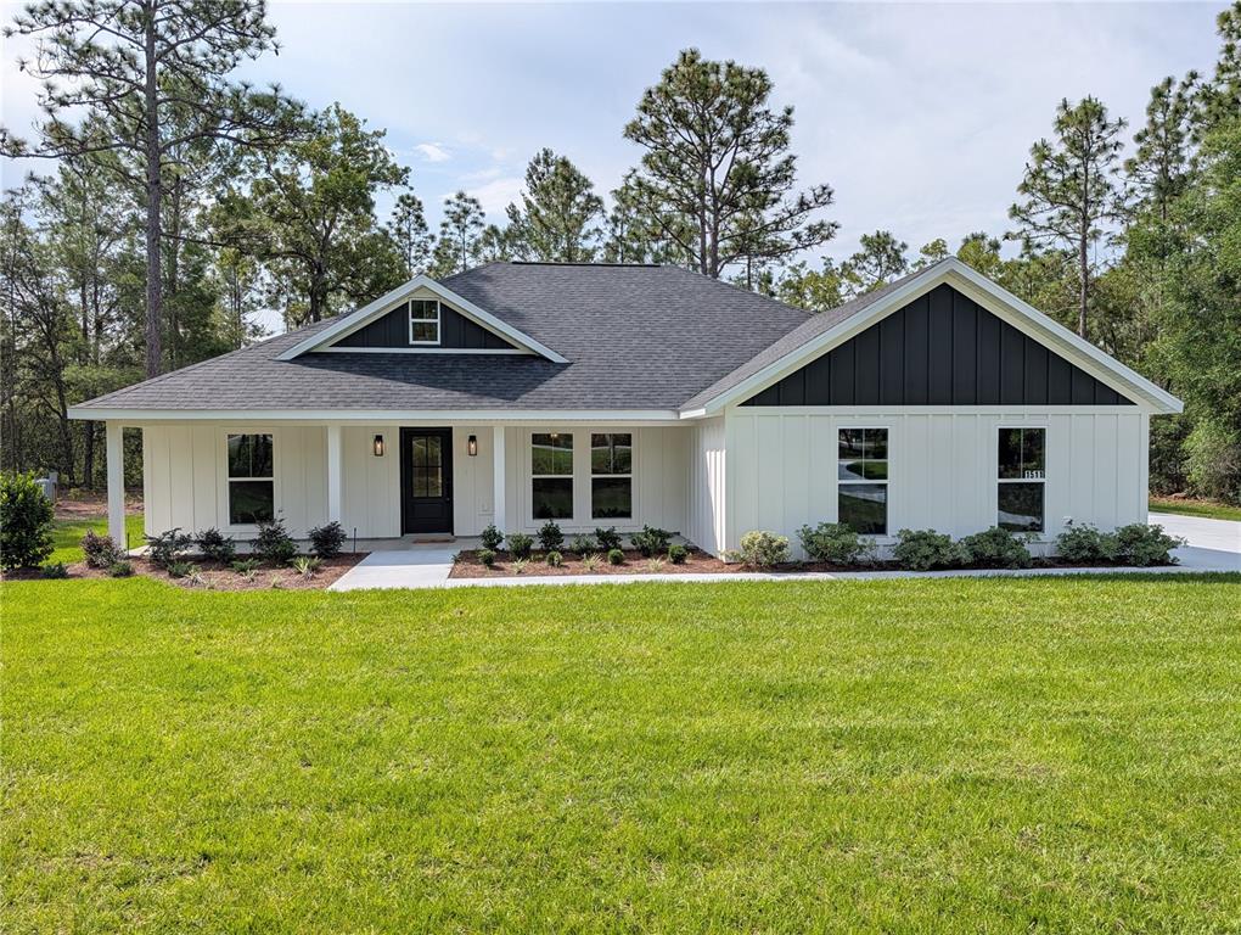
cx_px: 620
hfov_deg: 71.5
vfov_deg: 56.9
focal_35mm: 24
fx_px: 862
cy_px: 468
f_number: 1.68
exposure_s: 1/1337
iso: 22
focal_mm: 6.9
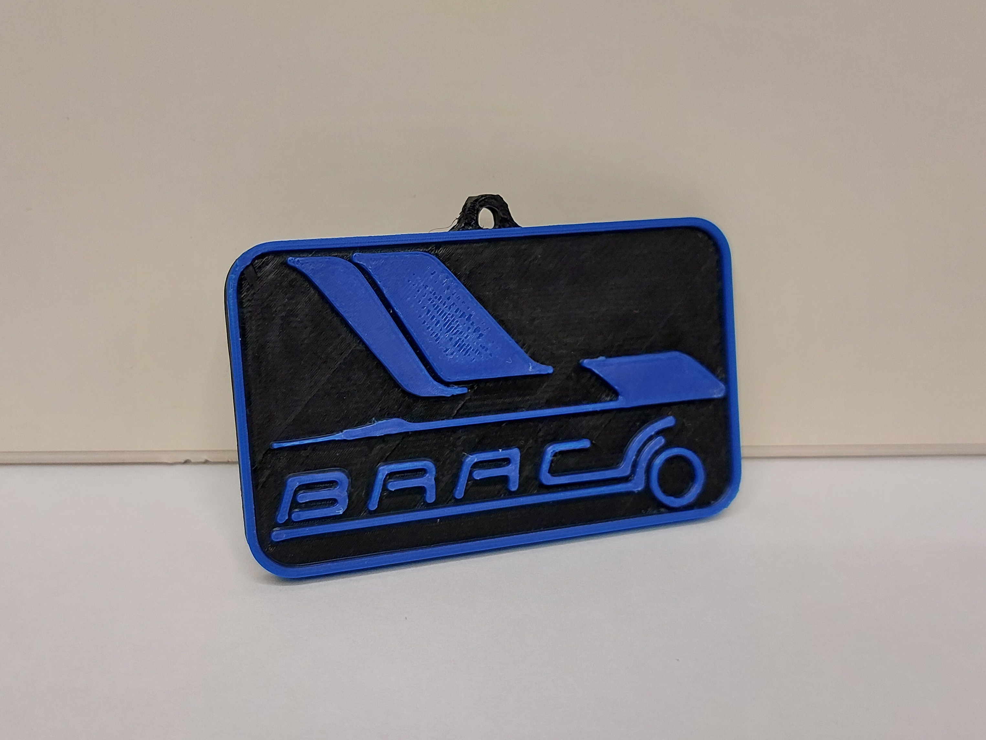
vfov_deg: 54.9
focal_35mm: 25
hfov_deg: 69.4
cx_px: 493
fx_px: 712
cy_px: 370
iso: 100
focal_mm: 5.23
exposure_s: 1/60.2
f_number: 1.8
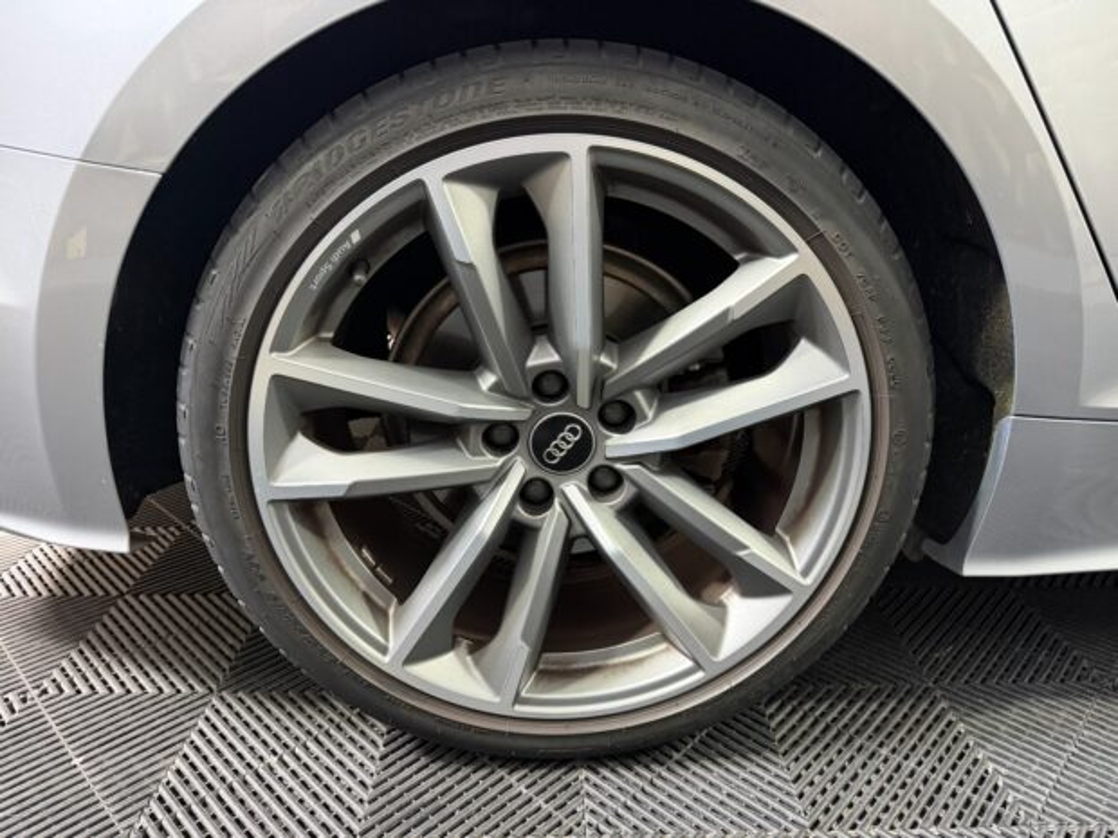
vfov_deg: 56.8
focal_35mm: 24
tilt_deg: -19.3
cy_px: 419
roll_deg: +0.5
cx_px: 559
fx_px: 775
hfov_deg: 71.6
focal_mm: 6.76
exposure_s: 1/33
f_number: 1.78
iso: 640
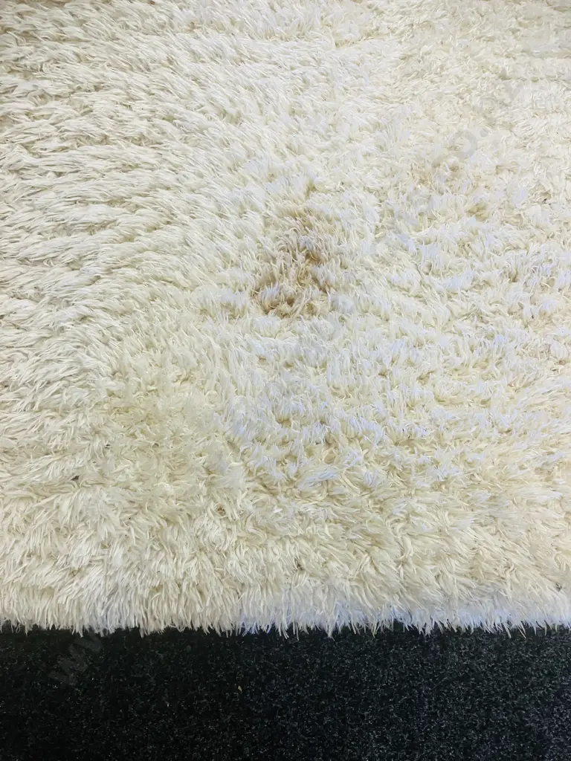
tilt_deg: -80.5
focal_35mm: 28
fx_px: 616
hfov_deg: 49.7
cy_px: 380
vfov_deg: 63.4
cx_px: 286
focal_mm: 3.99
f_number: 1.8
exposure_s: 1/50
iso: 100
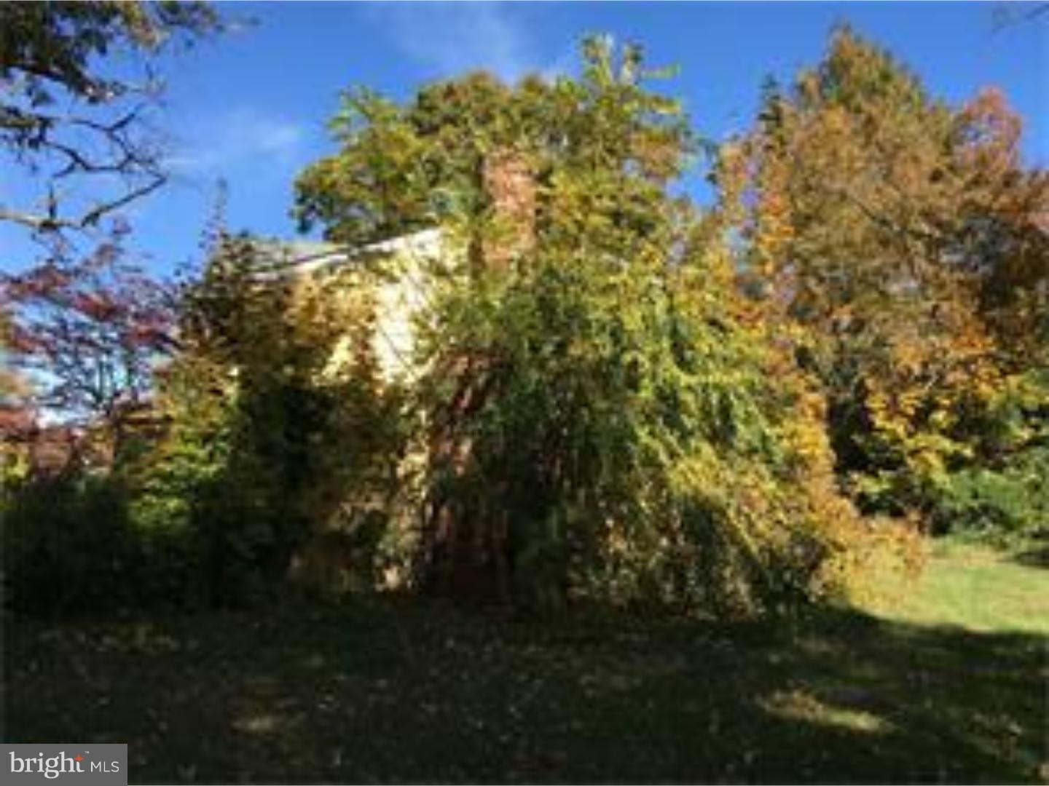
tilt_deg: +4.9
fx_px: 879
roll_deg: -1.0
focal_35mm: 29
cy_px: 393
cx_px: 524
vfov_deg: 48.2
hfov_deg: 61.7
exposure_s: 1/705
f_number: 2.2
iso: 25
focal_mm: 4.15
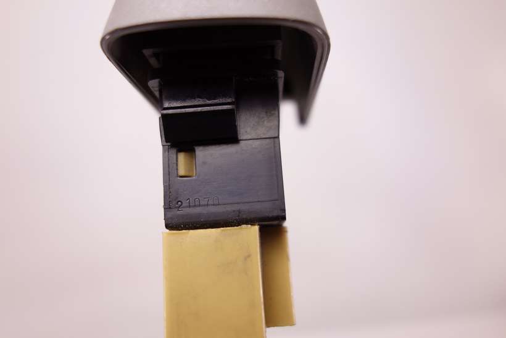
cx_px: 253
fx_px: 394
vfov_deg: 46.4
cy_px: 169
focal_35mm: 28
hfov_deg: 65.5
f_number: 2.5
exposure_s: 1/100
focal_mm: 10.4
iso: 125
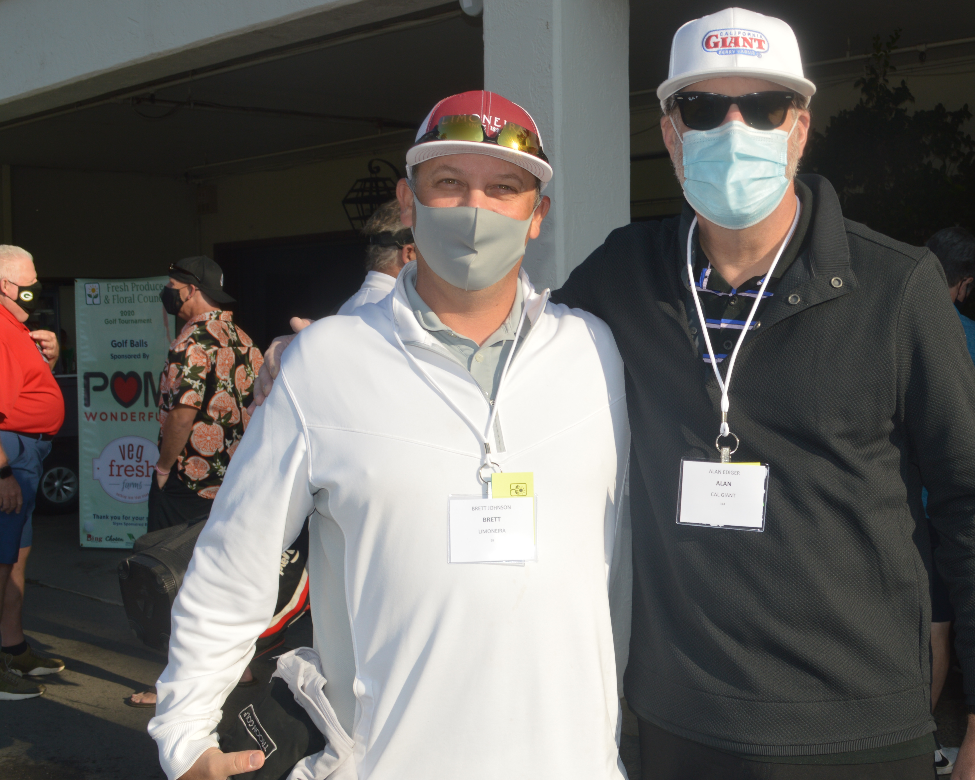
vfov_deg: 34.9
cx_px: 640
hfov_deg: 42.4
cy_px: 407
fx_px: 1241
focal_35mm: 43
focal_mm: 22
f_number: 10
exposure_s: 1/200
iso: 100
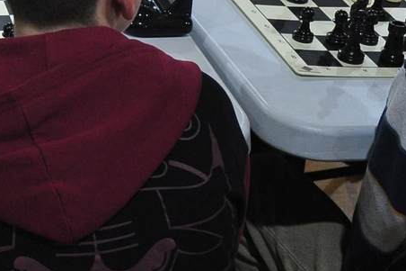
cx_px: -250
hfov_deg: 15.0
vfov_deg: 10.5
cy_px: -184
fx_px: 1398
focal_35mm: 124
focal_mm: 35
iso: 2500
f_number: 5.6
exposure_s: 1/125
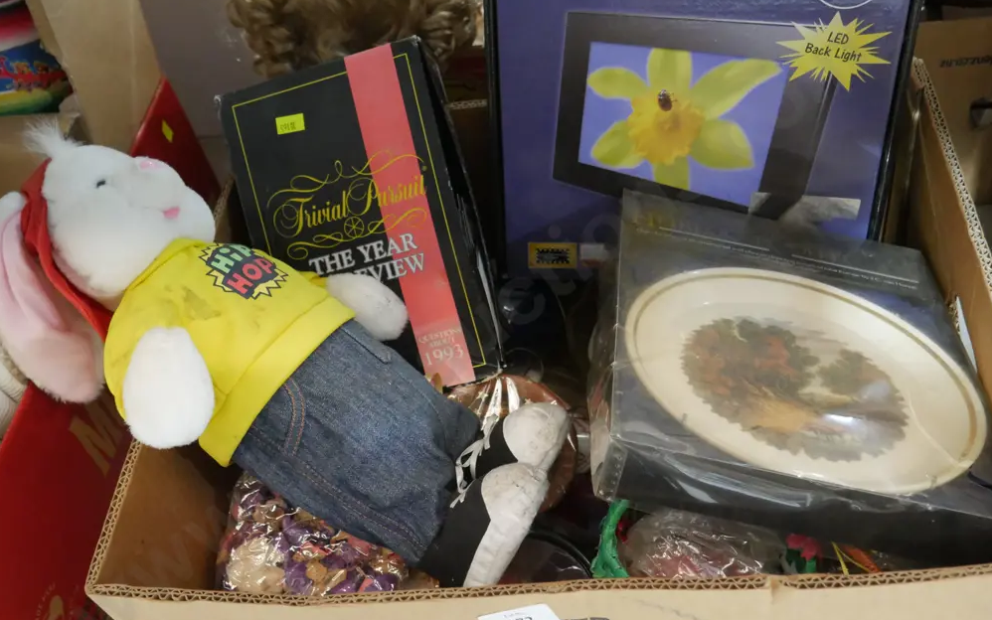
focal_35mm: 37
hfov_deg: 52.7
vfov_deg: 34.4
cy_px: 325
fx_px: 1000
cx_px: 487
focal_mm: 17
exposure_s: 1/50
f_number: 4
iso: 3200
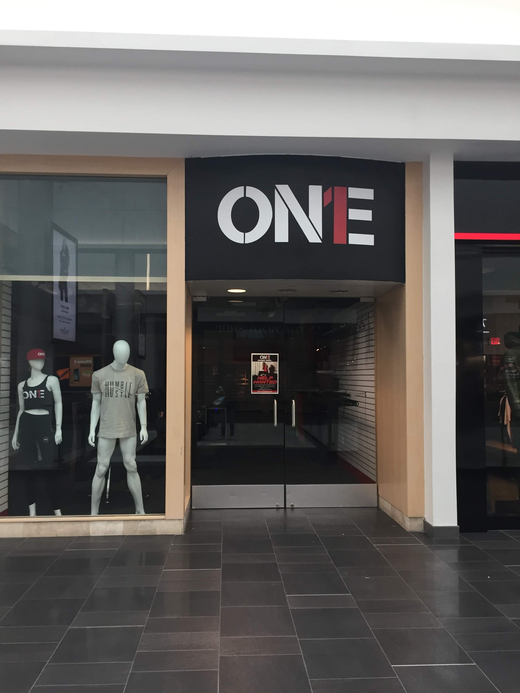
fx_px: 581
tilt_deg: +2.0
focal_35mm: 29
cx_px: 260
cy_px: 346
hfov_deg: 48.2
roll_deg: -0.5
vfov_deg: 61.7
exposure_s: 1/30
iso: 32
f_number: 2.2
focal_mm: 4.15
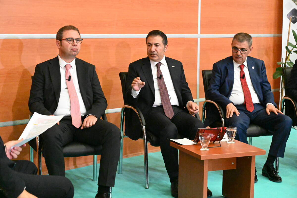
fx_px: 577
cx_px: 148
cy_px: 99
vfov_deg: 19.5
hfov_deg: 28.8
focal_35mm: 70
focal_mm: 70
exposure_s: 1/80
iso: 25600
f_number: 6.3
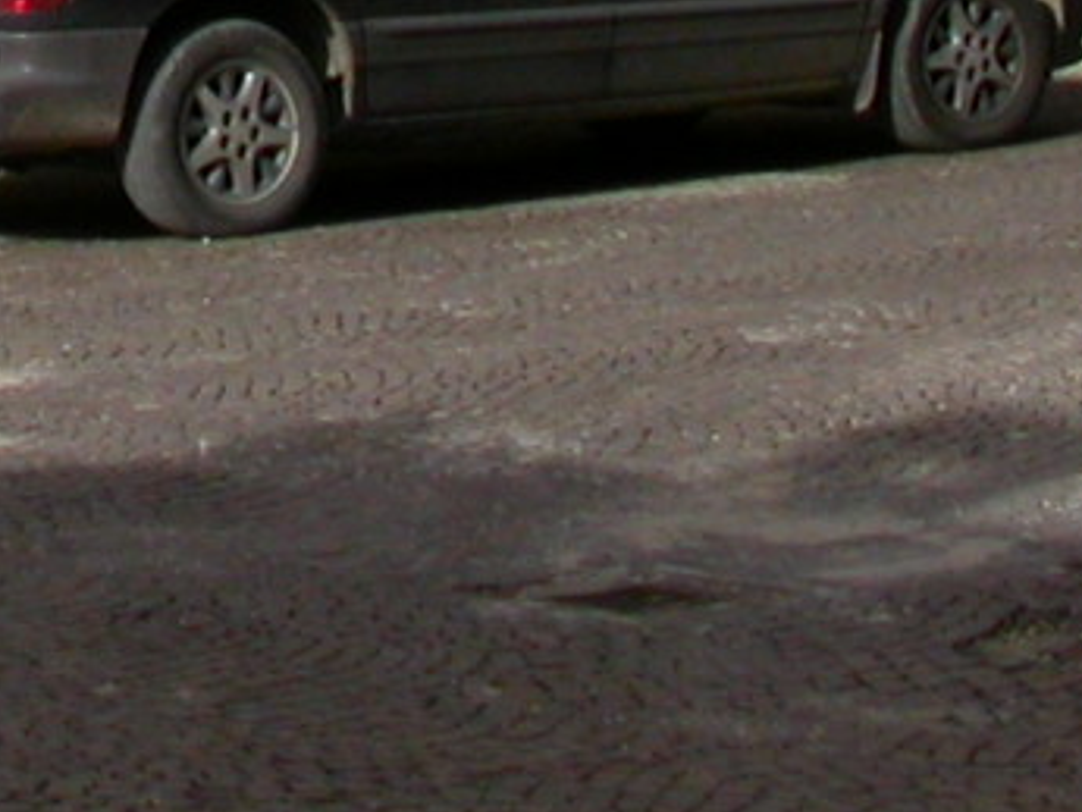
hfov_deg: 10.9
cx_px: -477
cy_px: -1057
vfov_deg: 7.9
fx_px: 5503
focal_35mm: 176
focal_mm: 7.85
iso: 100
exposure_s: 1/399
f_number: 7.5
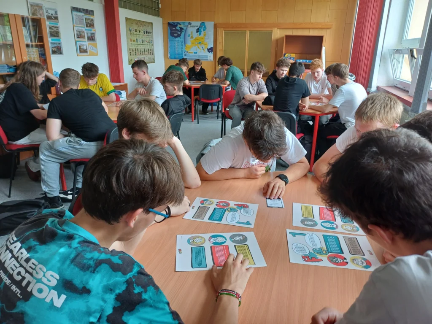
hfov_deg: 69.4
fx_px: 312
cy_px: 162
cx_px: 216
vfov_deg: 54.9
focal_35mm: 25
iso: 64
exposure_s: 1/50
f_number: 1.8
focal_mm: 4.65
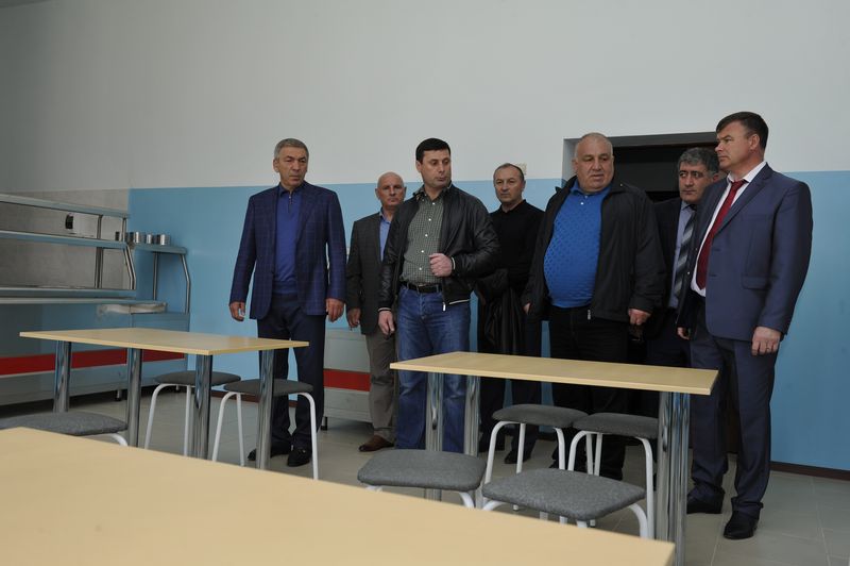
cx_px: 425
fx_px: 755
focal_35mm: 32
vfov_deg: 41.0
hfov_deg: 58.8
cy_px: 283
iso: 1000
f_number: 7.1
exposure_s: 1/250
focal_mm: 32
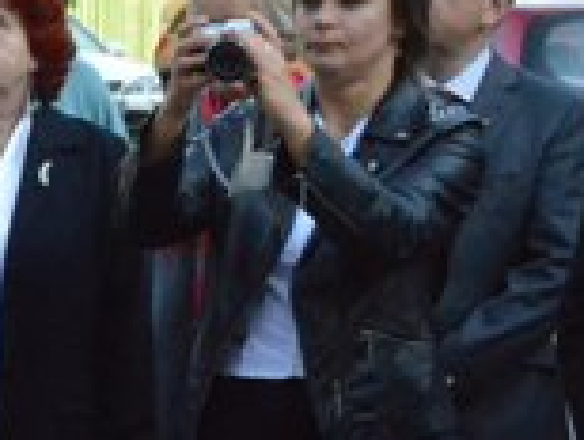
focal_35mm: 213
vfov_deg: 7.0
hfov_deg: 8.9
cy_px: 465
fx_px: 3599
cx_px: -482
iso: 6400
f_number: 11
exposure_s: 1/500
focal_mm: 38
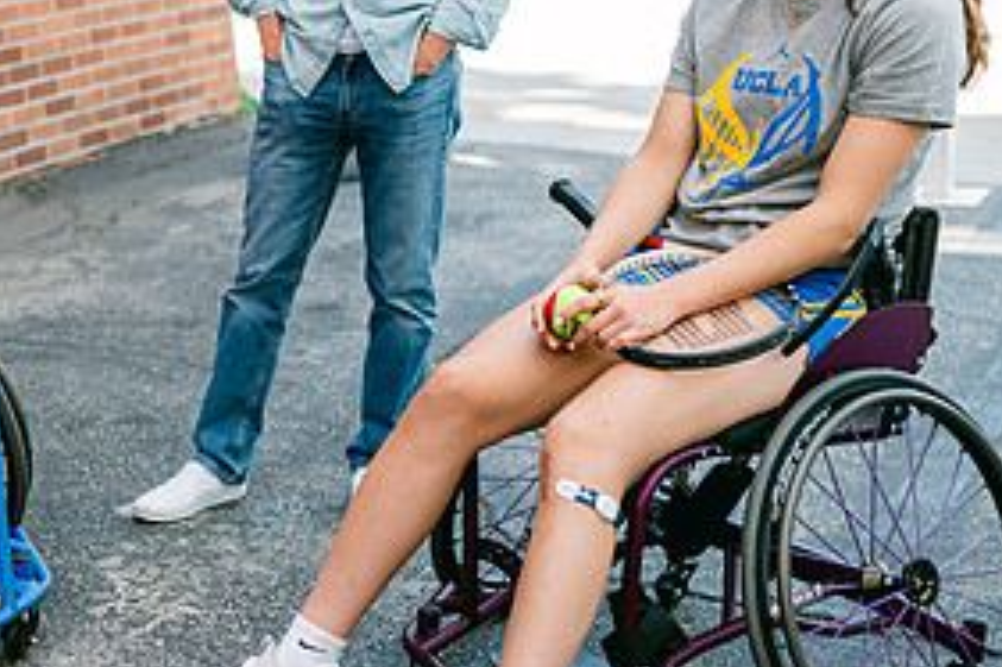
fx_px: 2058
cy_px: 228
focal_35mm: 74
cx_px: 96
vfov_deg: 18.4
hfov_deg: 26.4
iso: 100
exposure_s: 1/800
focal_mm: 35
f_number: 2
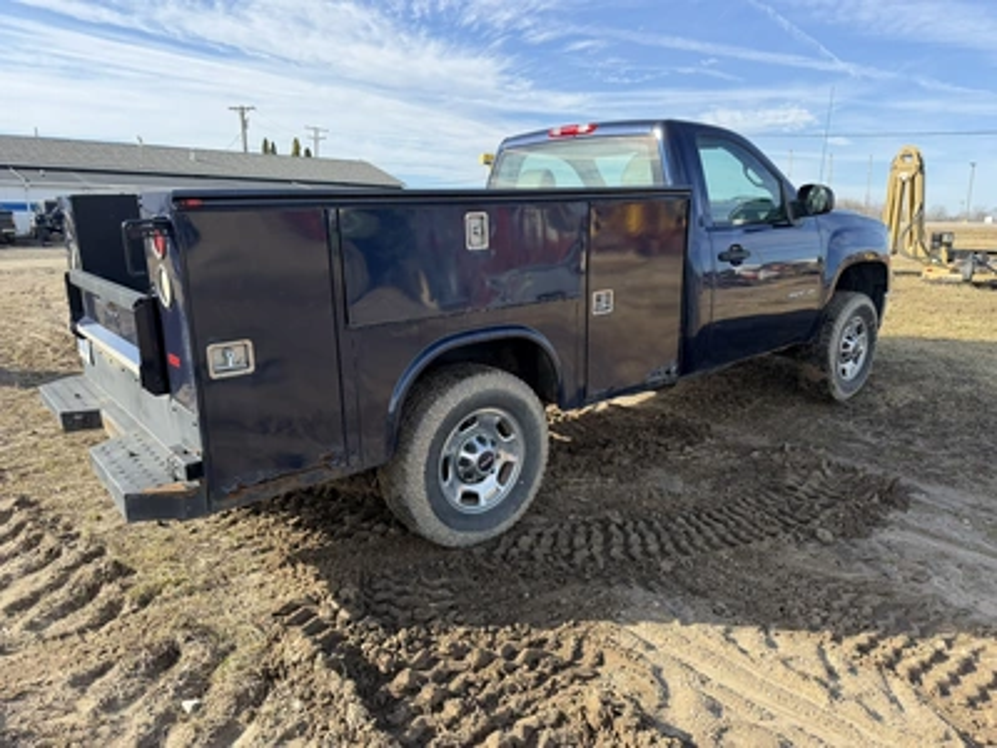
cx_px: 498
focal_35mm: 24
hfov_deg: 71.6
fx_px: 691
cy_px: 374
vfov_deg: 56.8
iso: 100
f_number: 1.78
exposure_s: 1/1855
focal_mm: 6.76
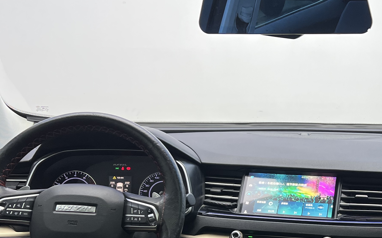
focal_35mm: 62
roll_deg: -0.6
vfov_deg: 20.7
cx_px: 281
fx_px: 645
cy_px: 200
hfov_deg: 32.4
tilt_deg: -10.3
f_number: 1.5
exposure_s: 1/100
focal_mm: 5.7
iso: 80
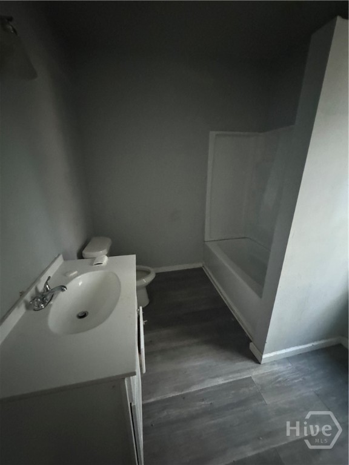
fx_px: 188
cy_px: 232
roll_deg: +0.7
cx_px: 174
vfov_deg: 102.1
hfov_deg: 85.7
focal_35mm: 14
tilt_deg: -18.9
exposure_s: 1/30
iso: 2000
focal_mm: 2.22
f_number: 2.2
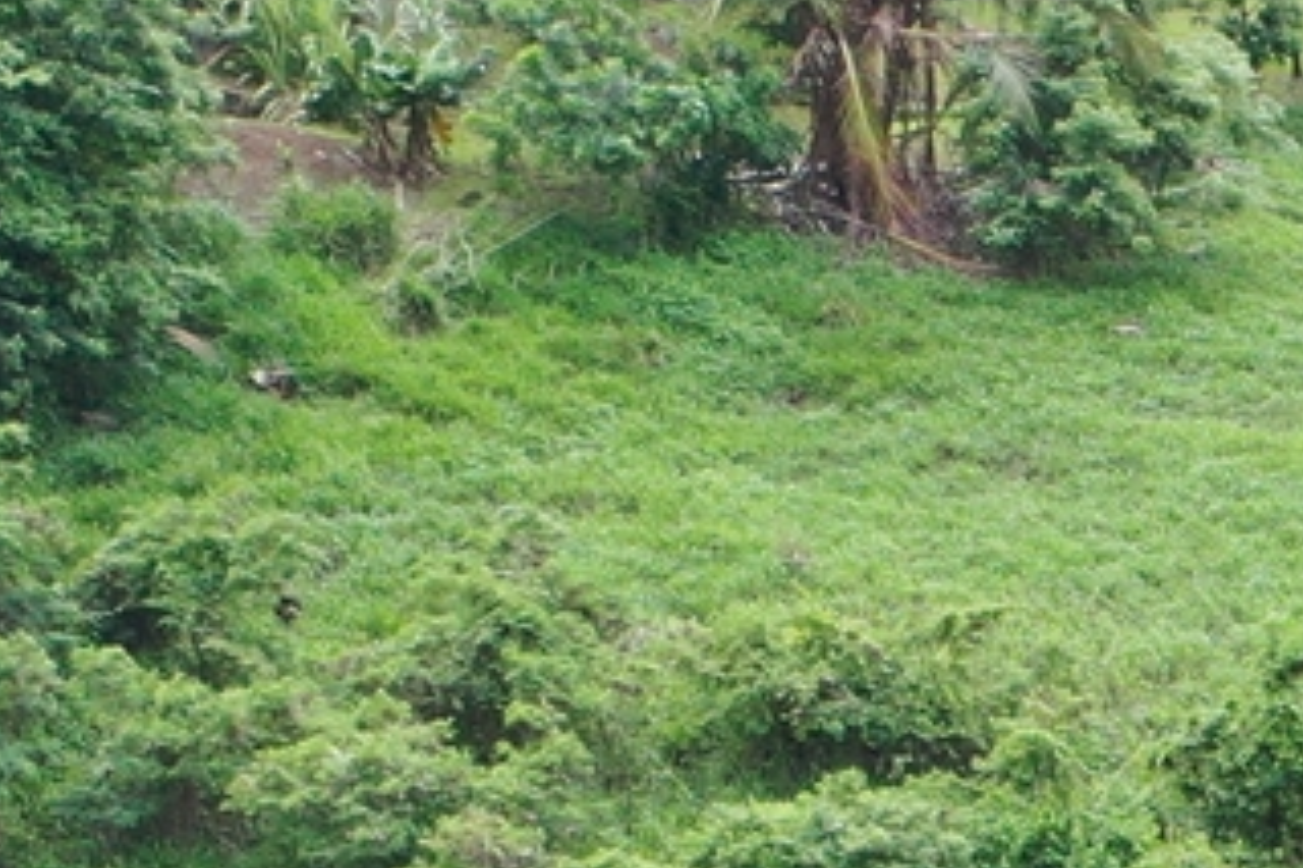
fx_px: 5607
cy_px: 1997
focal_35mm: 155
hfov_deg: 10.9
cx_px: 3278
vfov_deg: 8.2
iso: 160
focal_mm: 10.26
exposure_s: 1/30
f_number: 2.8
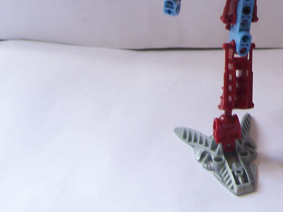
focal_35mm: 87
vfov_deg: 16.3
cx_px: 294
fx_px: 711
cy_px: -39
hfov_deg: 21.6
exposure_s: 1/55.2
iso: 80
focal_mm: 6
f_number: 2.7
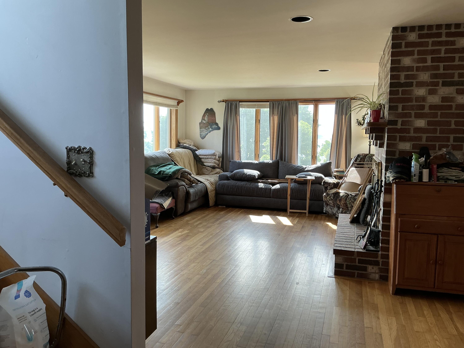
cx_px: 232
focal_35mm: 28
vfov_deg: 49.7
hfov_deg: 63.4
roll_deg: -0.1
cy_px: 174
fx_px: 375
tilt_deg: -5.9
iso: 40
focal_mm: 3
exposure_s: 1/120
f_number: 1.8
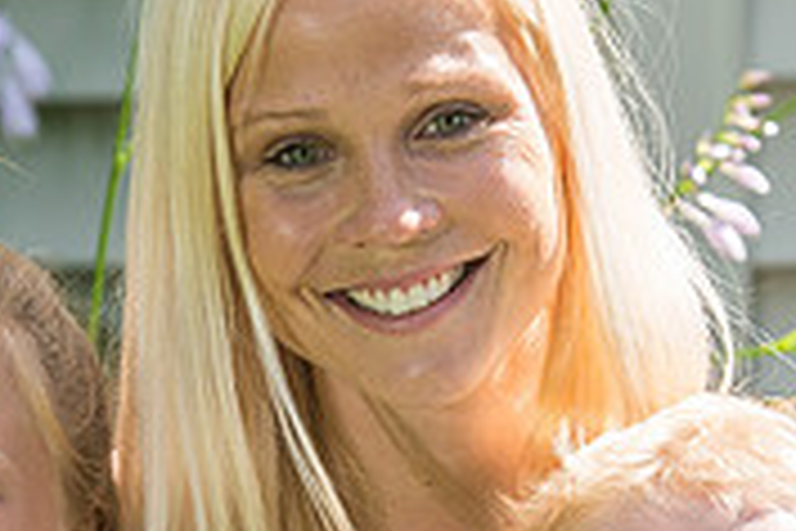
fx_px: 11121
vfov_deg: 2.7
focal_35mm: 503
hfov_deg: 4.1
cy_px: 682
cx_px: 310
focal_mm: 122
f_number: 6.3
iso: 100
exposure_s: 1/160
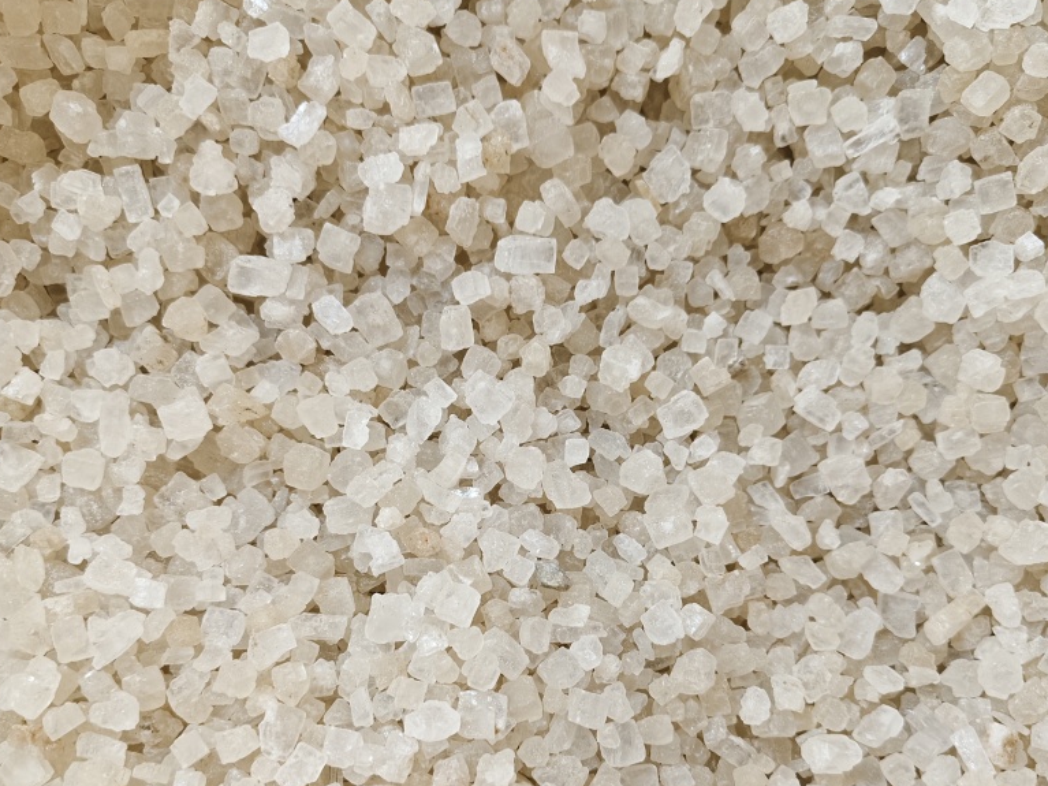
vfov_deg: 43.8
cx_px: 529
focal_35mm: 32
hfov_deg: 56.8
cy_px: 493
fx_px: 969
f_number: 1.88
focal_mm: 5.56
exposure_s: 1/50
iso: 1133
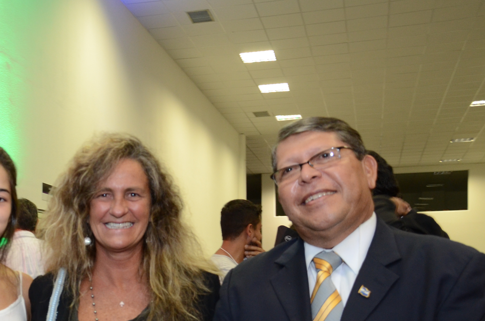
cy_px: 281
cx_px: 30
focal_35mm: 53
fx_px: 713
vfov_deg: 24.8
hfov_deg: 35.0
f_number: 4
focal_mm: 18
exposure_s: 1/20
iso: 800
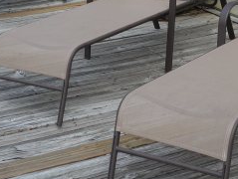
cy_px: -8
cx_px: 160
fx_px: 730
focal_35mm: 106
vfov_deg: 13.8
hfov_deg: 18.5
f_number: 6.3
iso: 100
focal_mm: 22
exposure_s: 1/180
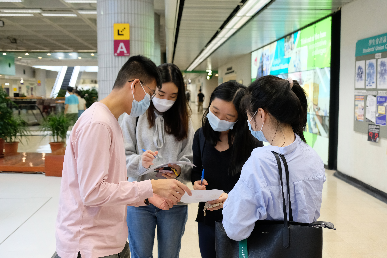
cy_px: 129
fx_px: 387
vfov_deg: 36.9
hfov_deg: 53.1
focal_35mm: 36
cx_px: 194
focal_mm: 24.3
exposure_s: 1/60
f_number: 4
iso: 1600
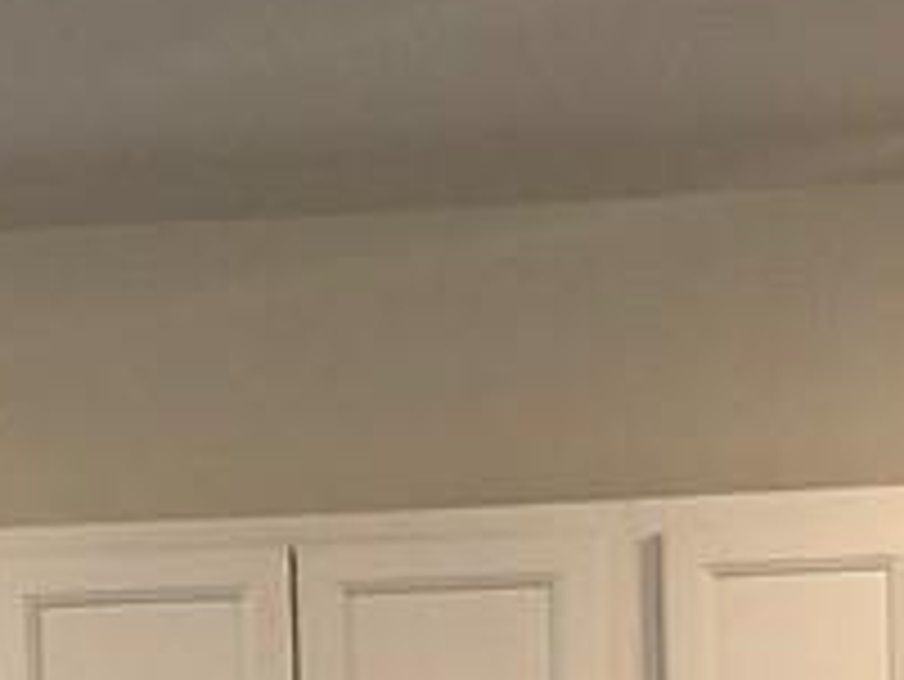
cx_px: 373
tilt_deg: -5.7
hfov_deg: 8.9
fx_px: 5827
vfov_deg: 6.3
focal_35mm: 223
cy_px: 1698
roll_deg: +1.8
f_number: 1.8
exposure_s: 1/30
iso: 25
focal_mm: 3.99
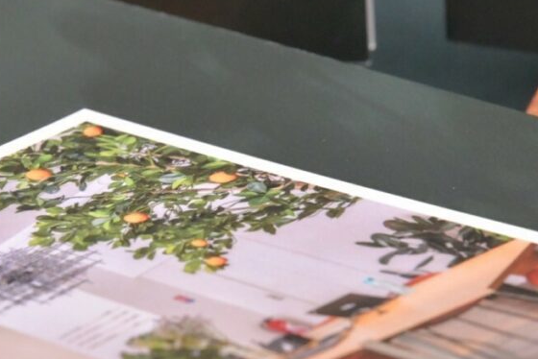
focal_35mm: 192
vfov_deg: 7.2
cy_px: 151
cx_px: 139
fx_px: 2871
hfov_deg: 10.7
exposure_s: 1/160
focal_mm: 70
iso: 6400
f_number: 13
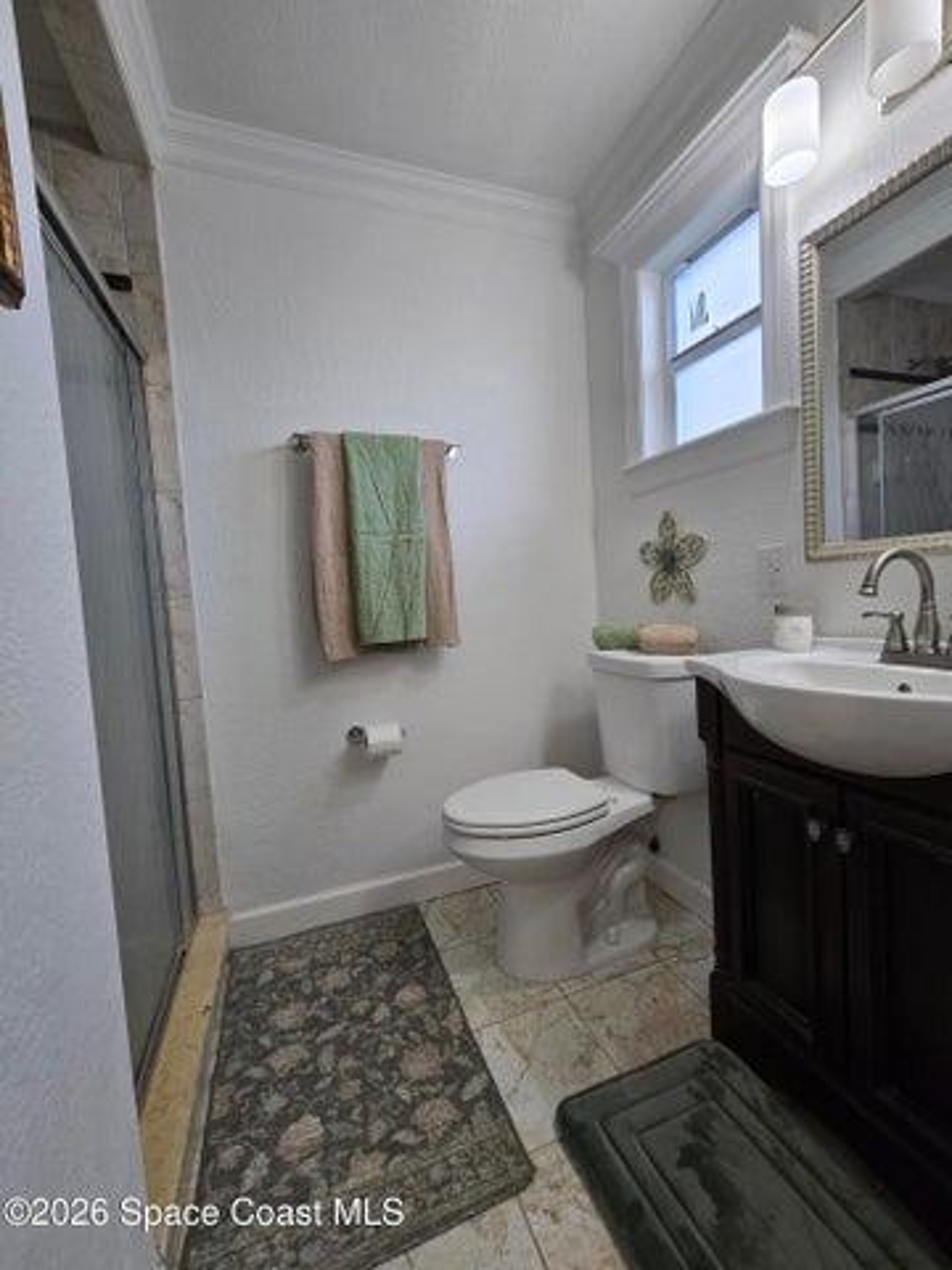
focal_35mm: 13
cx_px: 476
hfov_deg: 89.9
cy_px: 635
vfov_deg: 106.2
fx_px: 477
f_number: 2.2
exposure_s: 1/60
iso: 64
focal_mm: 2.2
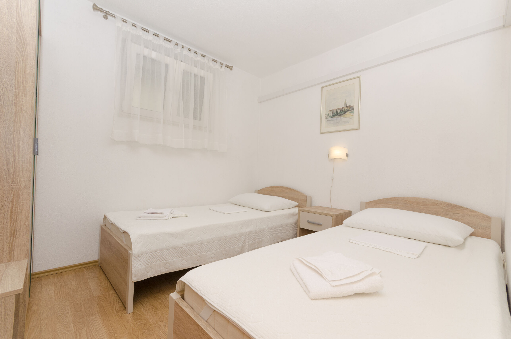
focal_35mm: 15
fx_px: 212
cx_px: 256
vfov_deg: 77.1
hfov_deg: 100.5
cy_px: 170
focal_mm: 10
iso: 200
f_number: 8
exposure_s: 1/200
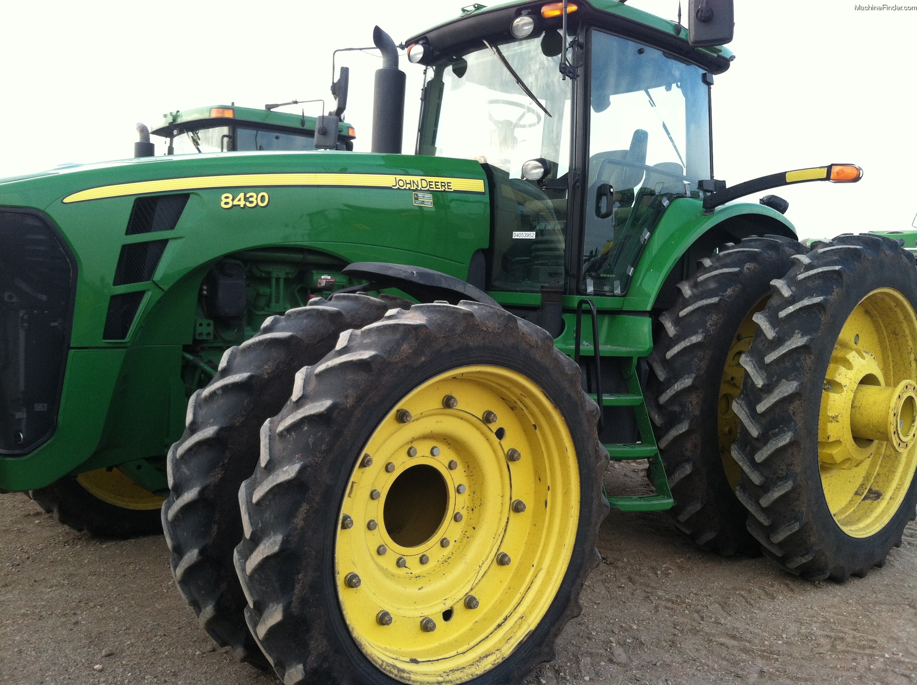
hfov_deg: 52.7
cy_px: 342
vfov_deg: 40.6
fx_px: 926
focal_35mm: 35
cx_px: 458
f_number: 2.8
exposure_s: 1/120
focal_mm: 3.85
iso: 125
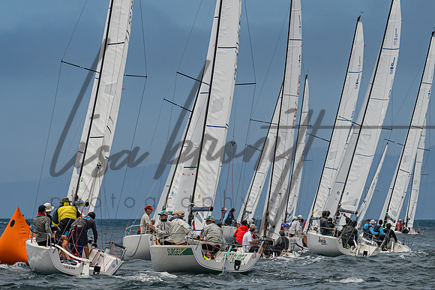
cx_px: 125
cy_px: 226
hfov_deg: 7.5
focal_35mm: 276
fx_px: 3337
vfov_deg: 5.0
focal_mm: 150
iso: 400
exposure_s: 1/3200
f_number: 6.3
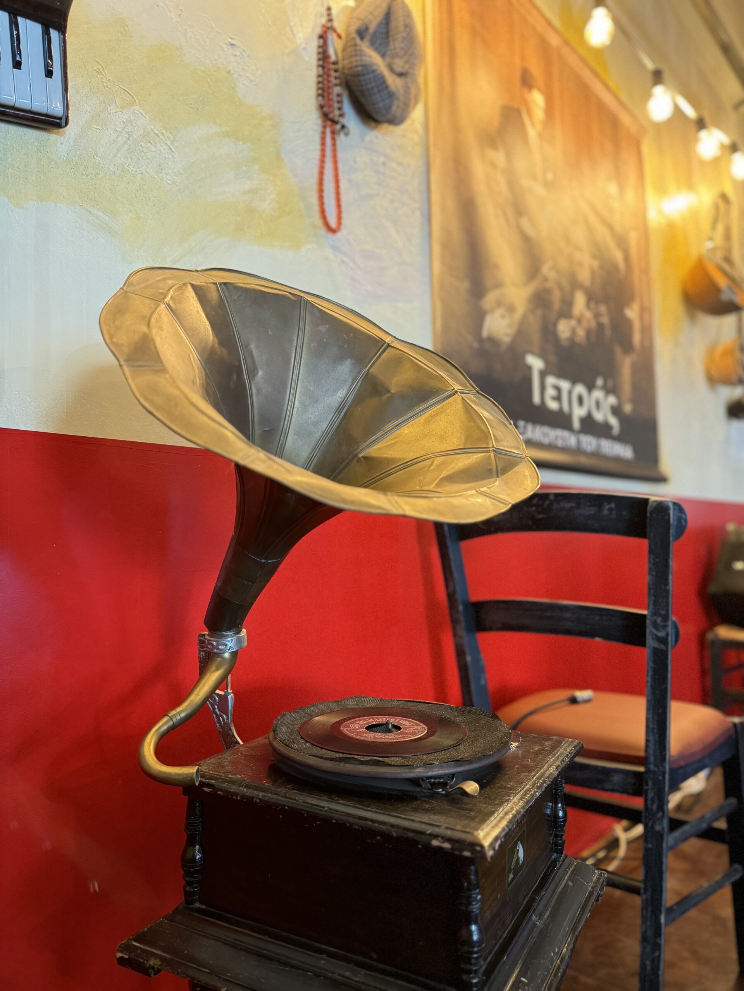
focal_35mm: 24
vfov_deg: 71.6
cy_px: 496
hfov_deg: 56.8
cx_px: 372
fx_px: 688
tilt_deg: +4.5
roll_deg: +1.5
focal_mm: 6.76
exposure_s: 1/33
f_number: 1.78
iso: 800
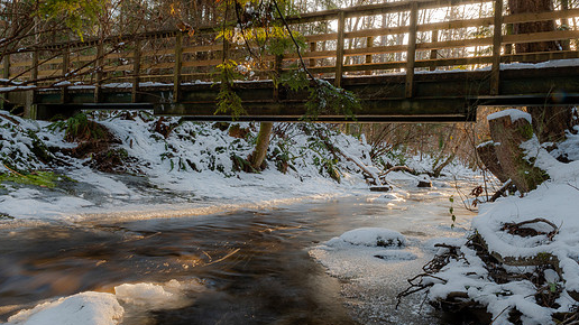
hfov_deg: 64.2
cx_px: 310
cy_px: 168
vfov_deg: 38.9
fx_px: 460
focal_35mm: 30
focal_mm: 17
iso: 100
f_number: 22
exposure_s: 1
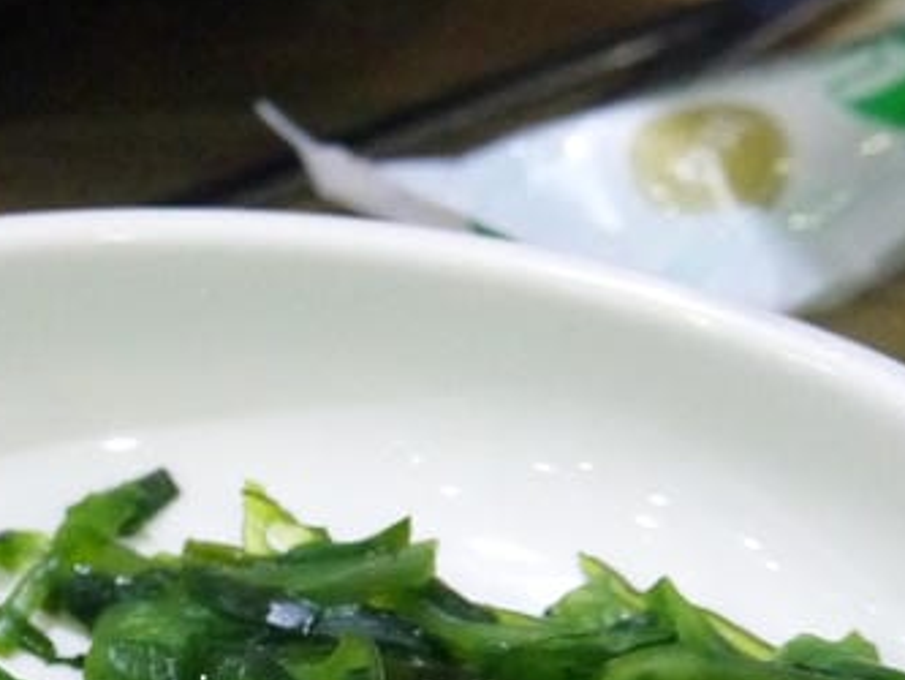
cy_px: 816
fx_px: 2641
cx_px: 27
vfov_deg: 14.2
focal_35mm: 101
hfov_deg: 19.0
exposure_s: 1/50
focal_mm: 14
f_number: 3.5
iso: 1600
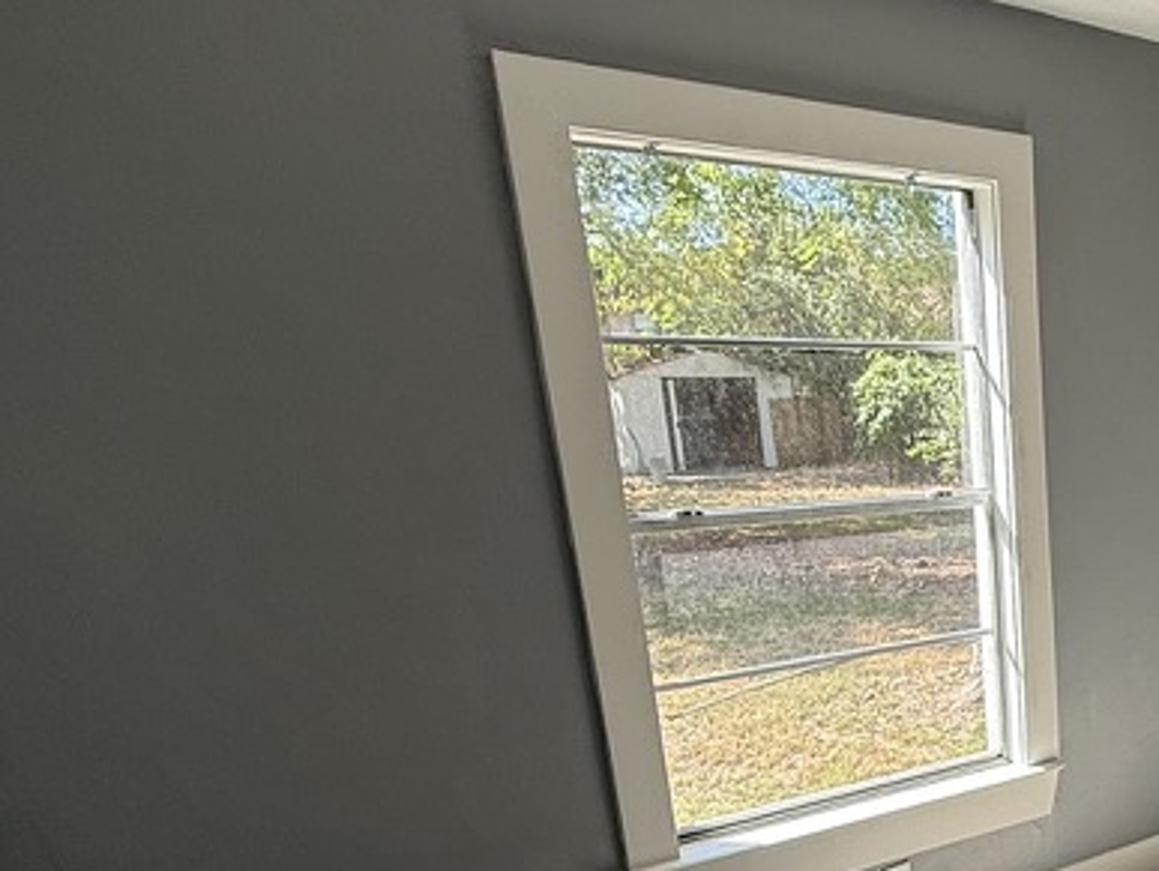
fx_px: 1240
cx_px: 1267
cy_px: 781
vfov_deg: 36.4
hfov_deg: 40.6
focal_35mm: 37
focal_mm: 2.22
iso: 50
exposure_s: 1/212
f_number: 2.2
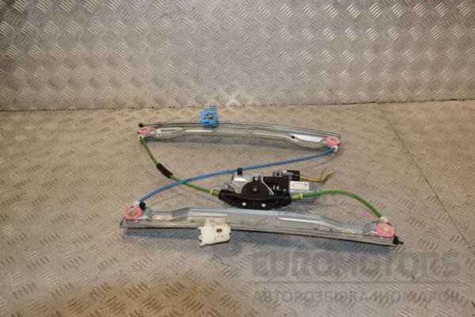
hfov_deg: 57.2
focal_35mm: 33
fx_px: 435
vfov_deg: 40.0
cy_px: 158
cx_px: 238
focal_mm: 22
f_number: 8
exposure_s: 1/200
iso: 800
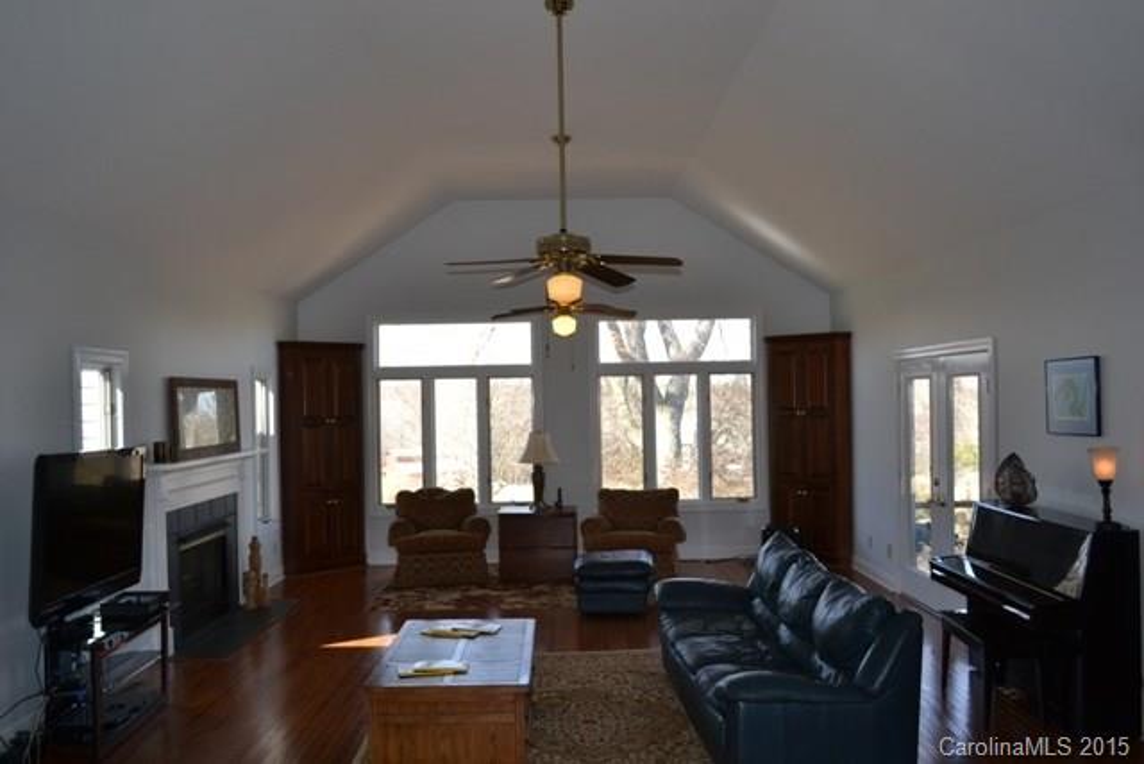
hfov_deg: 61.9
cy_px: 382
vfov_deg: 43.6
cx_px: 572
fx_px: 953
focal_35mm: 30
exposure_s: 1/125
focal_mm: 20
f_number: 4
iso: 250
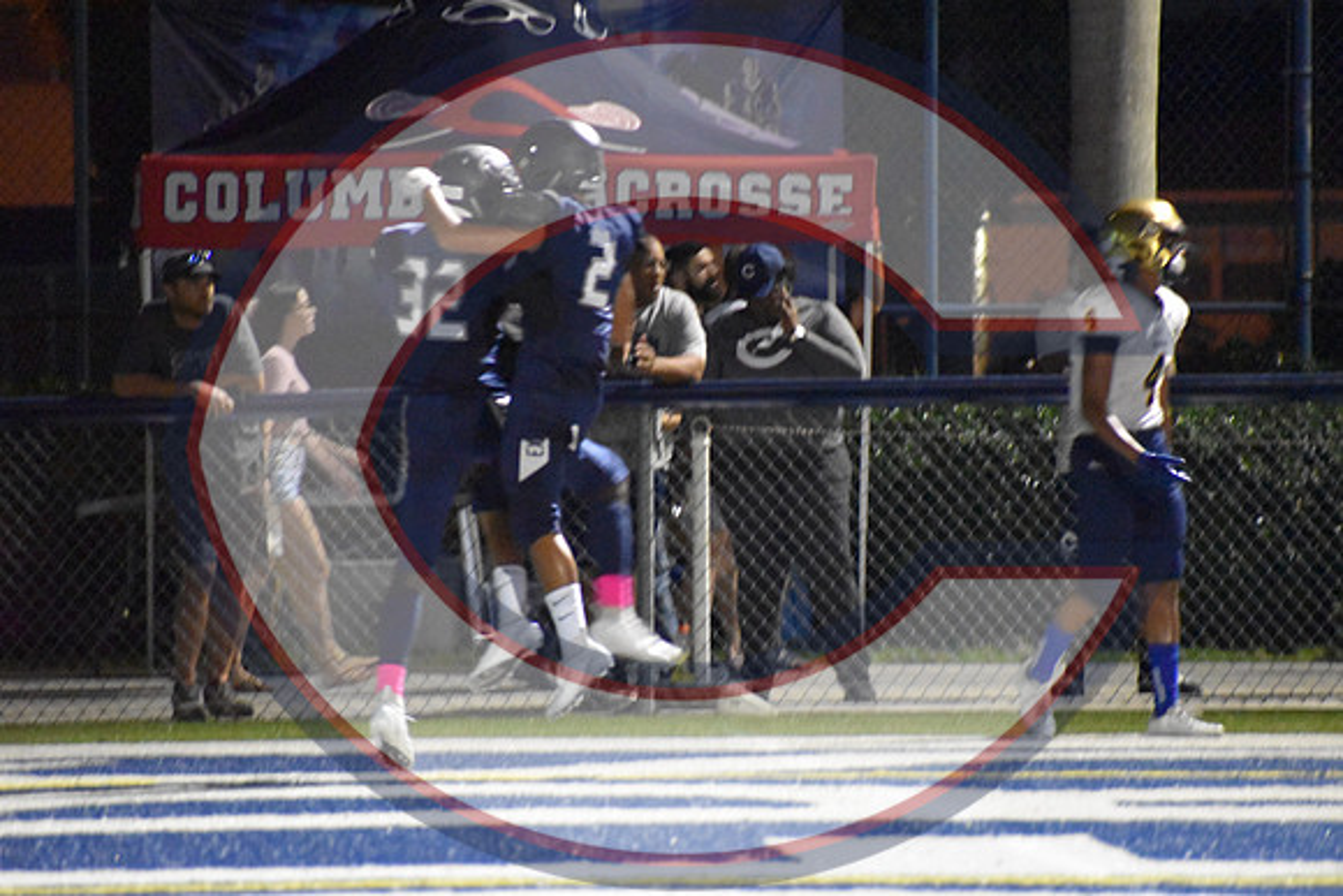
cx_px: 672
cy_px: 448
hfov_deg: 5.1
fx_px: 15112
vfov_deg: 3.4
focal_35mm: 405
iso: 12800
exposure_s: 1/100
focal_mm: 270
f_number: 6
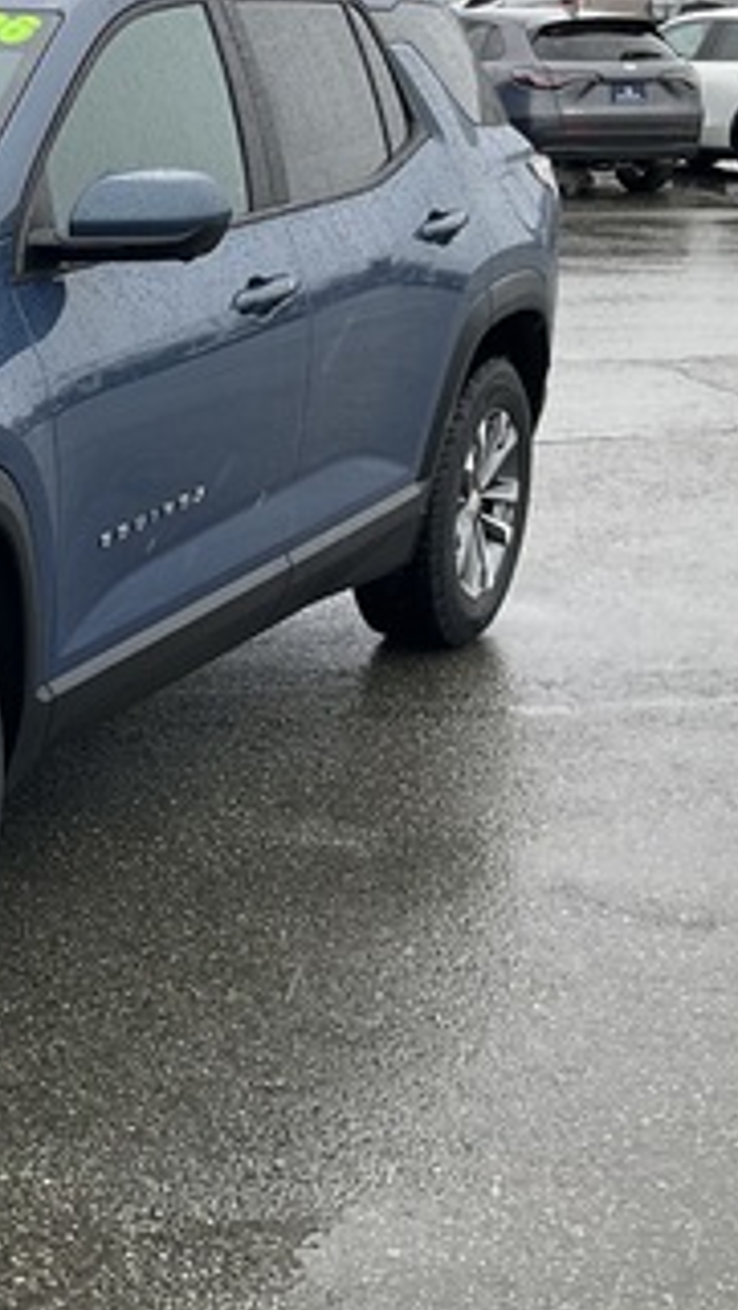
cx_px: -314
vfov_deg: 33.1
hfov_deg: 17.5
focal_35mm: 63
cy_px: 482
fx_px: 2188
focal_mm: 3
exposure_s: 1/358
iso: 25
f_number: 1.8
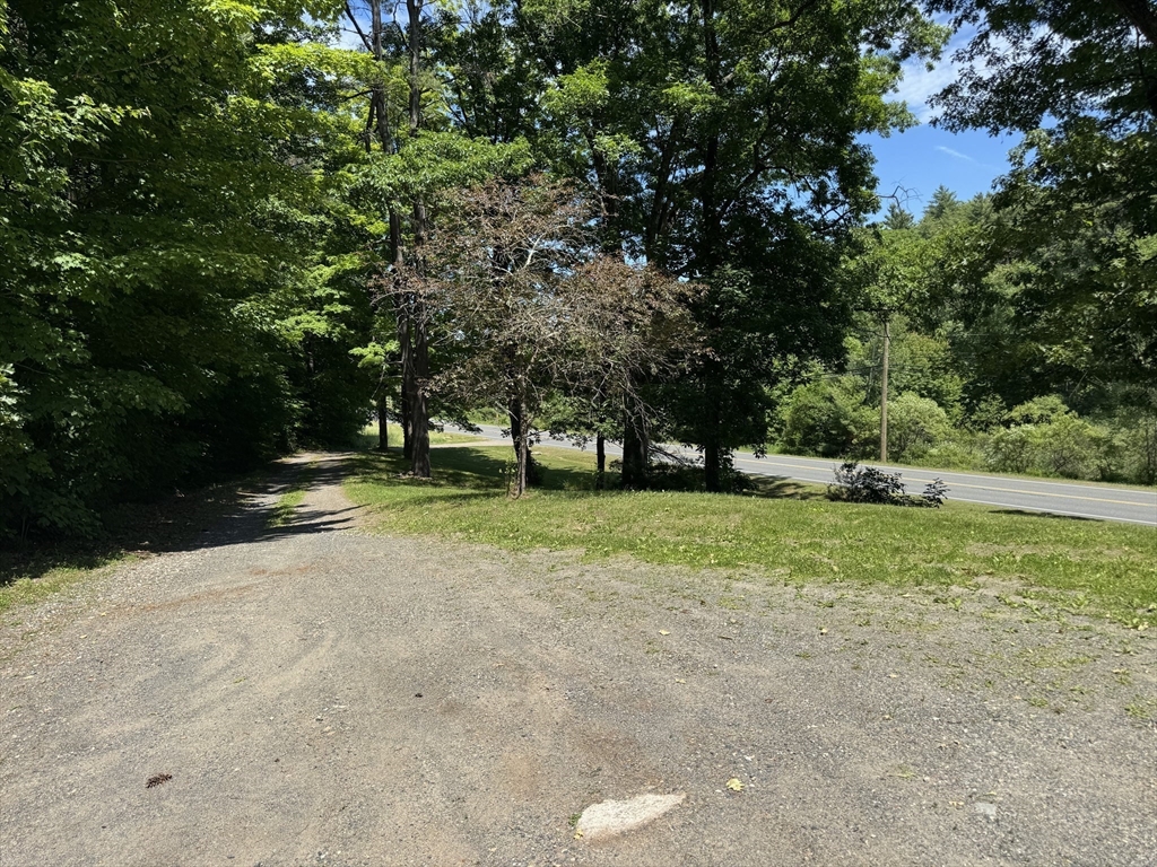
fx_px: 802
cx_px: 578
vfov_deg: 56.8
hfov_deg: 71.6
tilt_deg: -5.9
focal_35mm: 24
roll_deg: +2.3
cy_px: 434
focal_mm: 6.76
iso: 80
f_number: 1.78
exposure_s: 1/2959
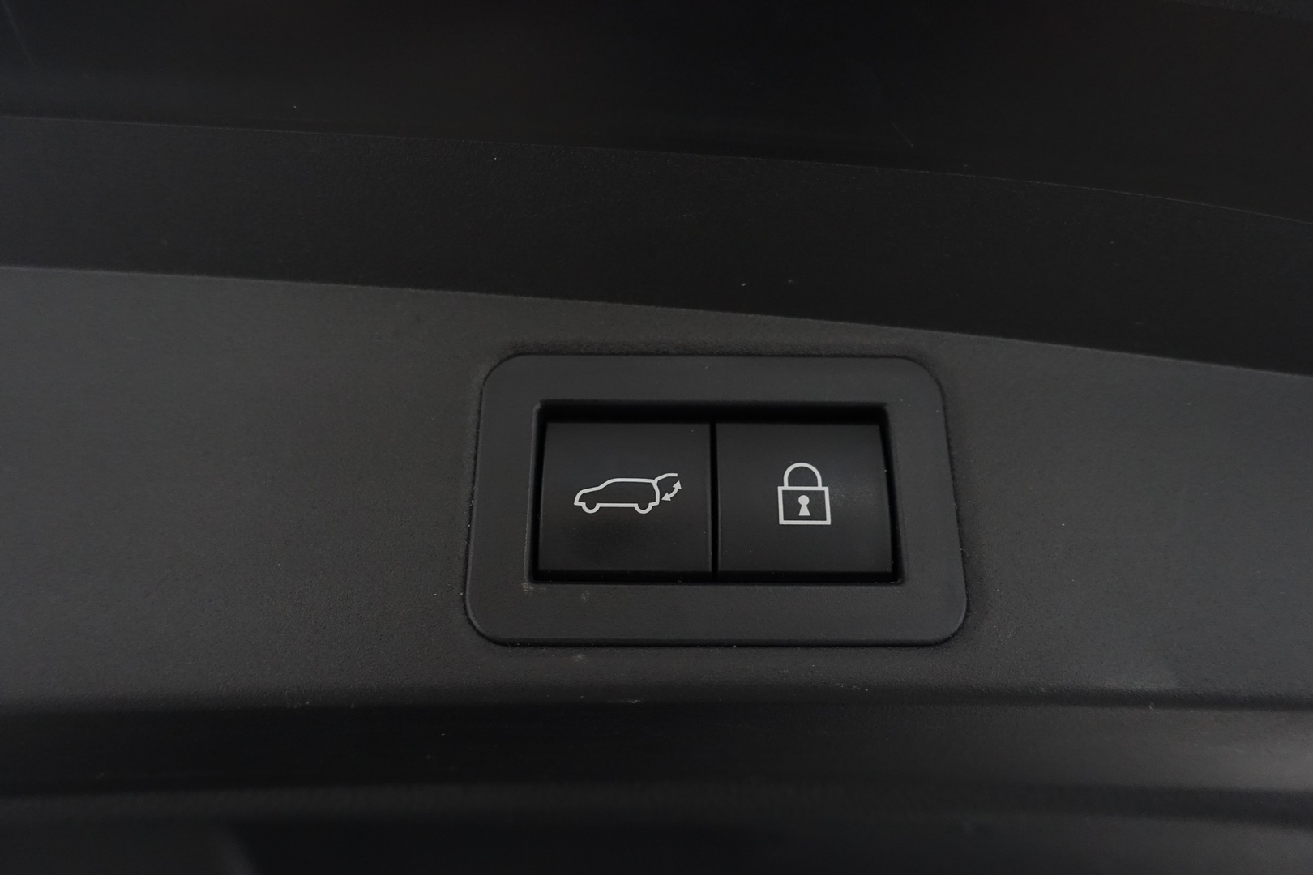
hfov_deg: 73.7
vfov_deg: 53.1
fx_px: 875
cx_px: 656
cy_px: 438
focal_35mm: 24
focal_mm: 8.8
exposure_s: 1/80
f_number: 2.5
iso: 1000
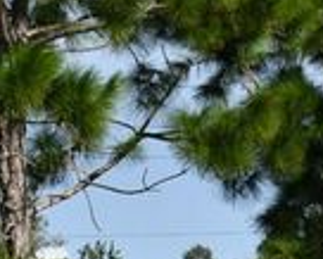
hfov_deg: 6.8
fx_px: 2707
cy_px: 387
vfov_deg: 5.4
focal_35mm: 283
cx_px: 264
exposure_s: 1/320
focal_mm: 32
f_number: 9
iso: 100
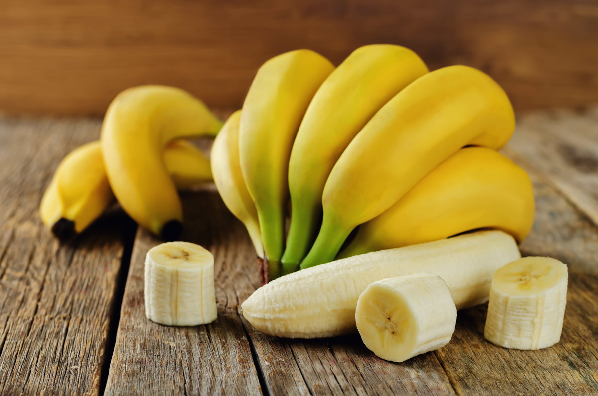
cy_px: 198
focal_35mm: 75
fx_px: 1243
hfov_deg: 27.0
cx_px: 299
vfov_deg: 18.1
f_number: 6.3
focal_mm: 50
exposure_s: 1/50
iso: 100
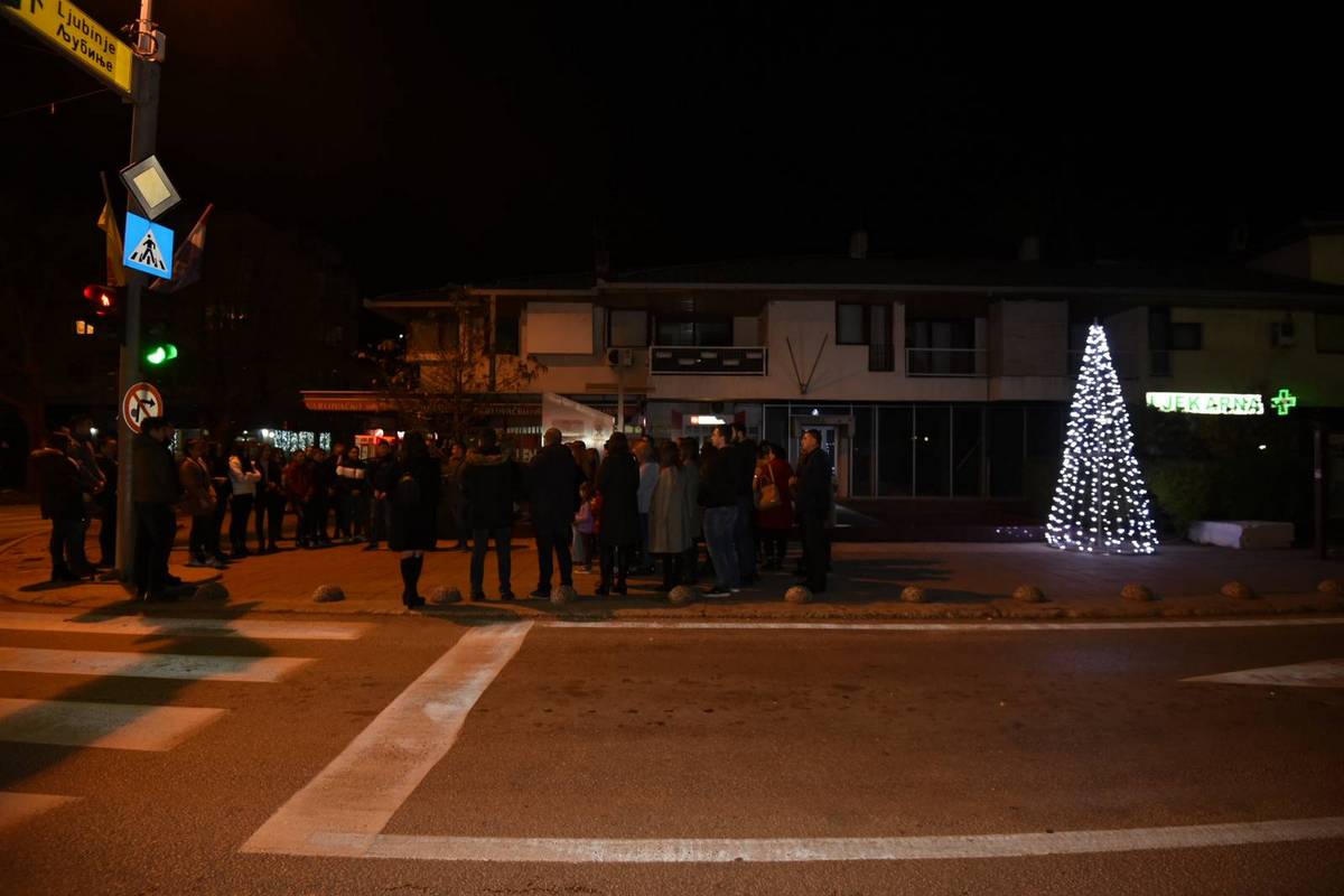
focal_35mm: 16
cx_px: 672
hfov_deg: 96.7
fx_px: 597
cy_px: 448
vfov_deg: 73.7
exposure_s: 1/50
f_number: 4
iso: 2000
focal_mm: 16
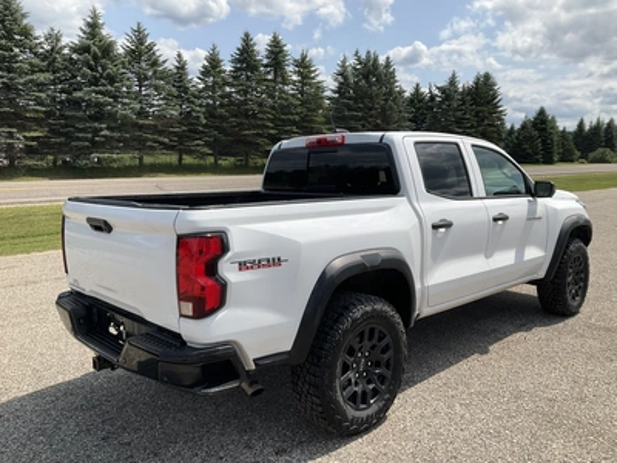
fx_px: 517
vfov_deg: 48.2
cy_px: 232
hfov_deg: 61.7
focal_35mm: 29
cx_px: 308
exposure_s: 1/2427
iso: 25
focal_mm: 3
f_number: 1.8
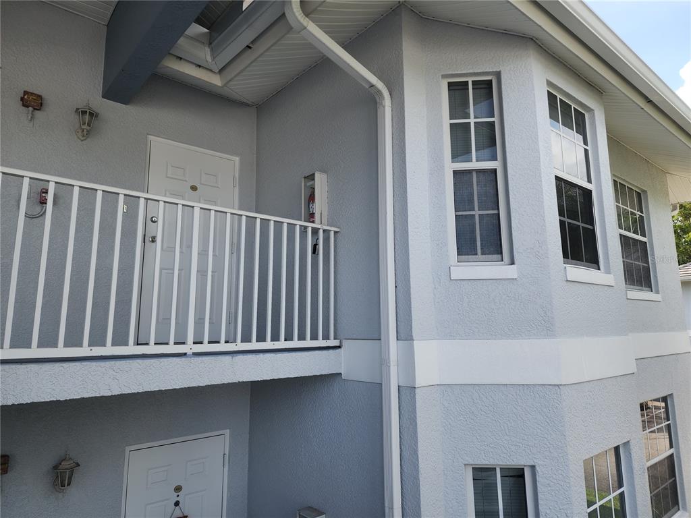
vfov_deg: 58.9
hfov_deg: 73.9
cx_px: 346
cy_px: 259
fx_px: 459
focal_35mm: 23
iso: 12
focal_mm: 6.4
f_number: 1.8
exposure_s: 1/359
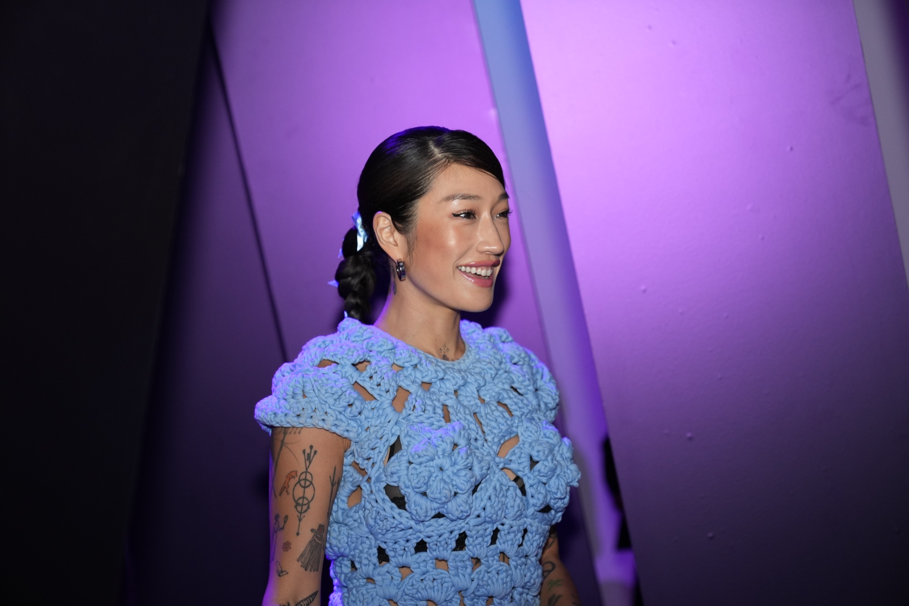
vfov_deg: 19.5
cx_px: 454
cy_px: 303
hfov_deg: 28.8
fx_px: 1767
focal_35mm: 70
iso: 2000
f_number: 2.8
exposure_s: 1/200
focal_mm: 70
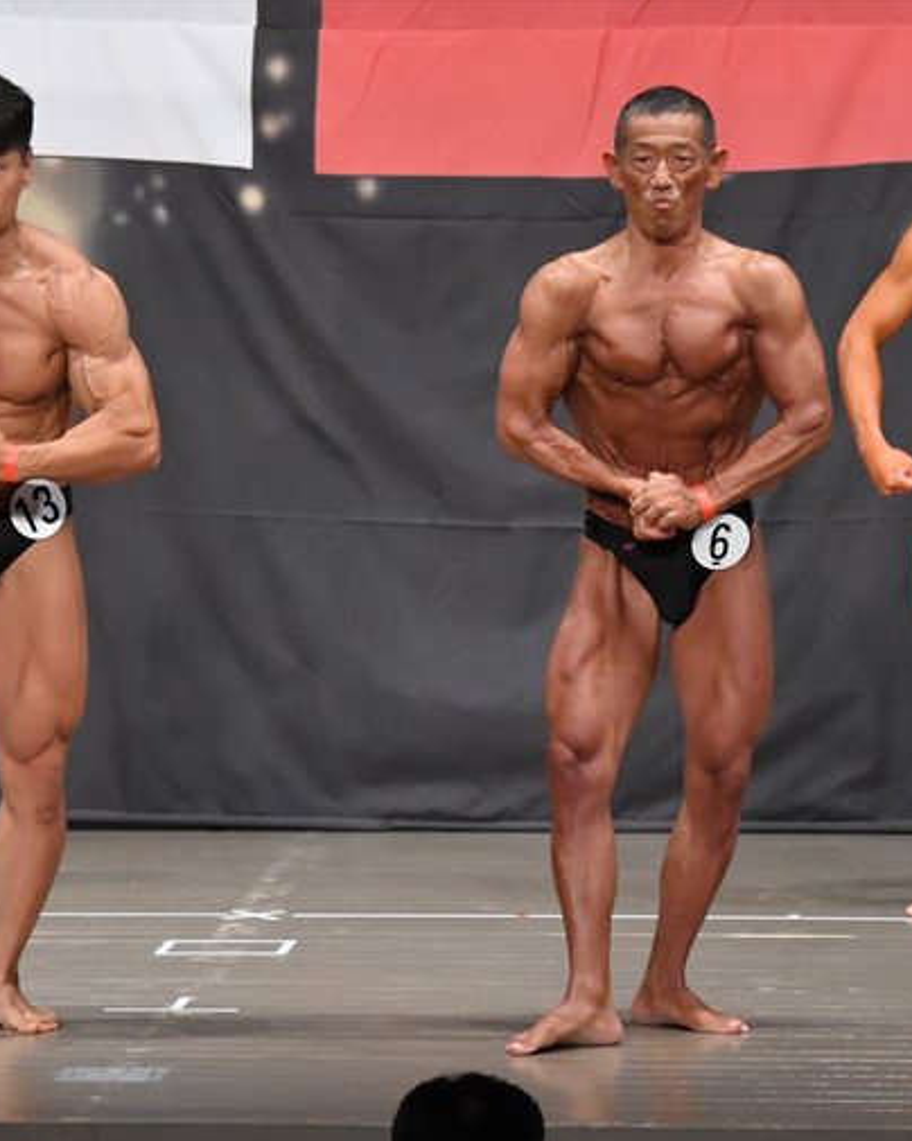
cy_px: 576
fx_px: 9818
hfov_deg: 5.3
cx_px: 315
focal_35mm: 291
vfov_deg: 6.6
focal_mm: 135
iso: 6400
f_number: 5.6
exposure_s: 1/400
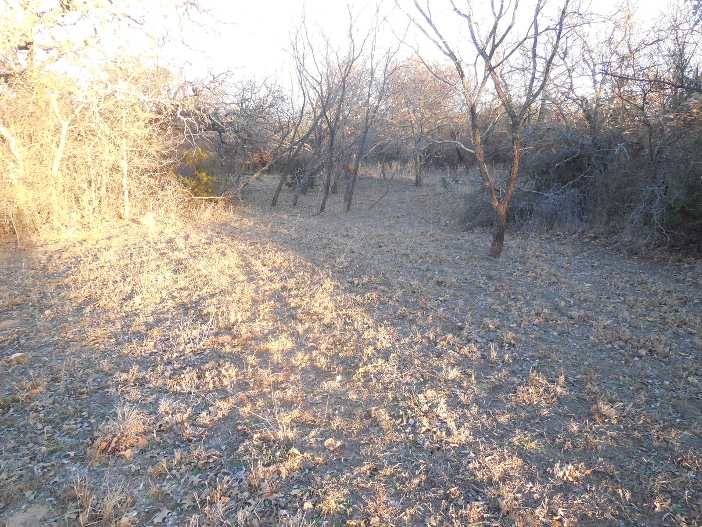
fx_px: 507
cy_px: 264
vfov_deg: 54.9
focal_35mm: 25
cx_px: 351
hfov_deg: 69.4
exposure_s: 1/250
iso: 450
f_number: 3.1
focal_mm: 4.5
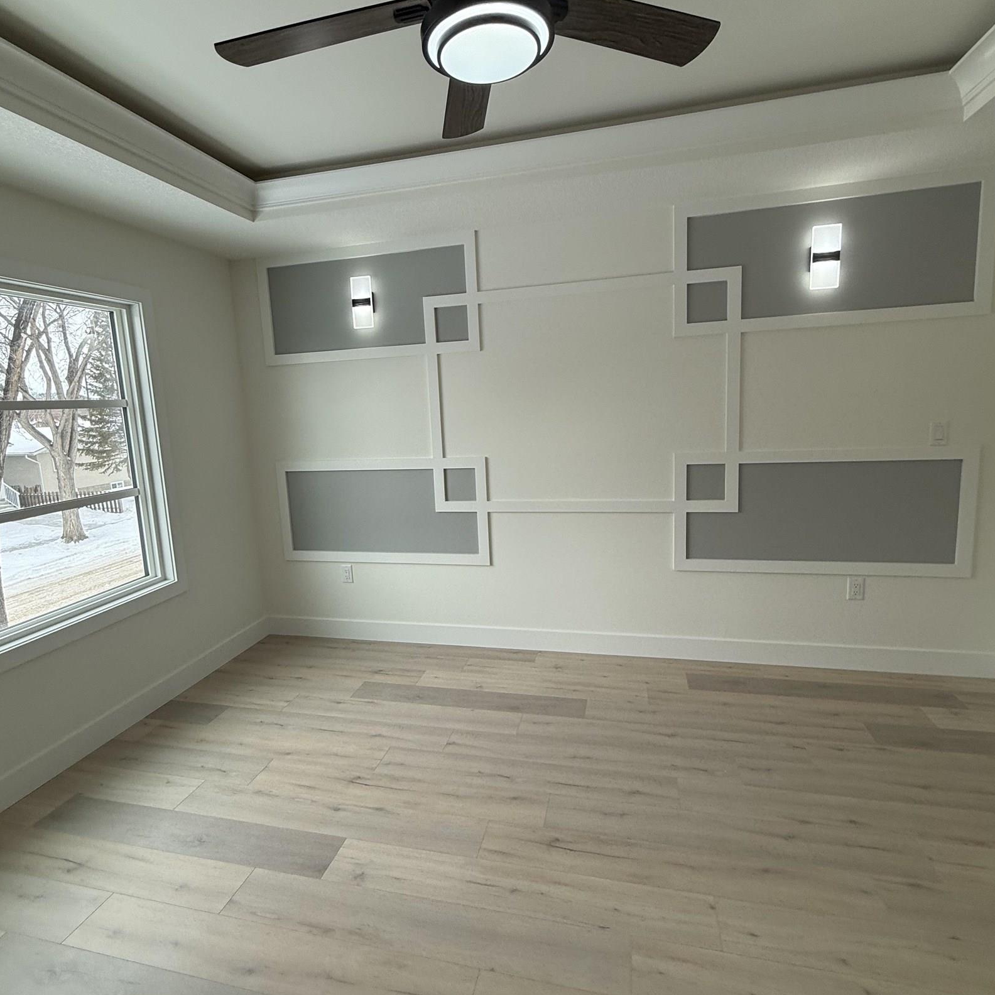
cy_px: 488
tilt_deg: -6.7
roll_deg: +2.1
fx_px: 585
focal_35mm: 18
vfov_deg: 80.7
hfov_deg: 80.7
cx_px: 481
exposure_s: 1/179
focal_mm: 2.22
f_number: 2.2
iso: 64
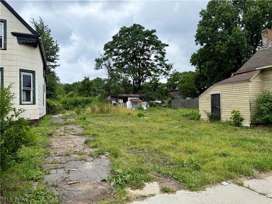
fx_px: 189
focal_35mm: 24
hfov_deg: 71.6
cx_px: 136
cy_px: 102
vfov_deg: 56.8
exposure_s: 1/3145
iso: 100
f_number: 1.78
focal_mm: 6.76
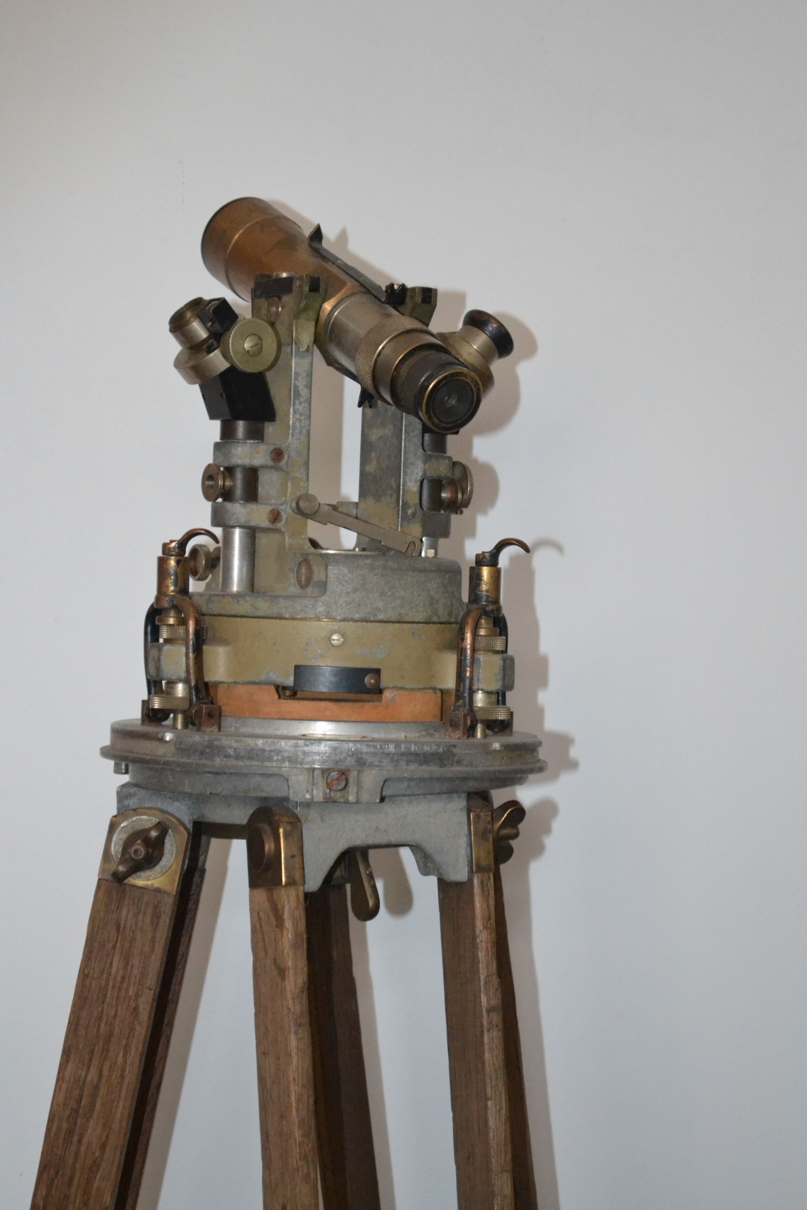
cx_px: 404
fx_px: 2774
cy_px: 605
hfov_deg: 16.6
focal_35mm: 82
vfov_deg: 24.6
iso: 3200
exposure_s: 1/60
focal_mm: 55
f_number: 5.6
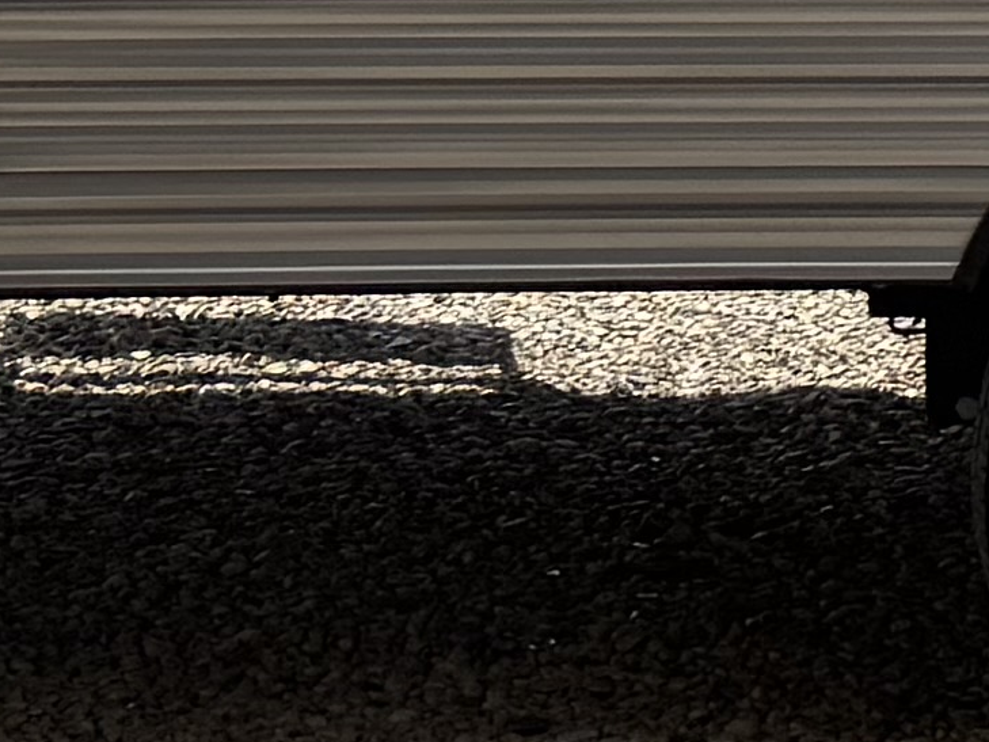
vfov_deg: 7.6
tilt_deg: -2.8
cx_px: 905
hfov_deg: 10.5
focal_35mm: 188
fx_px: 5372
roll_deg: +1.0
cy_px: -716
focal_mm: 6.76
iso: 100
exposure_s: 1/10309
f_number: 1.78
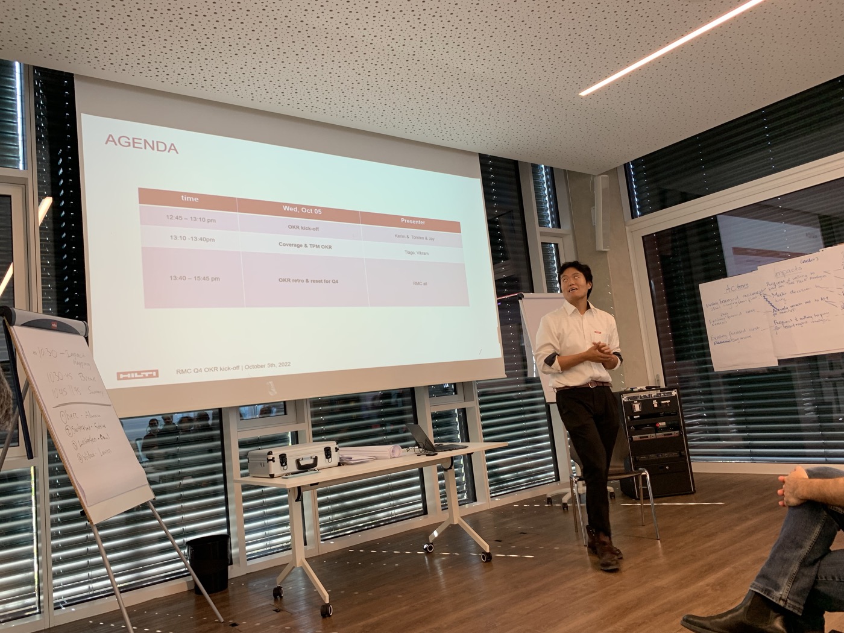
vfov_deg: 53.1
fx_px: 634
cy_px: 316
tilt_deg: +7.1
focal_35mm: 26
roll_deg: +5.8
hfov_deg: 67.3
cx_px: 422
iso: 80
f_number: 1.8
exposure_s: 1/50
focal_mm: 4.25
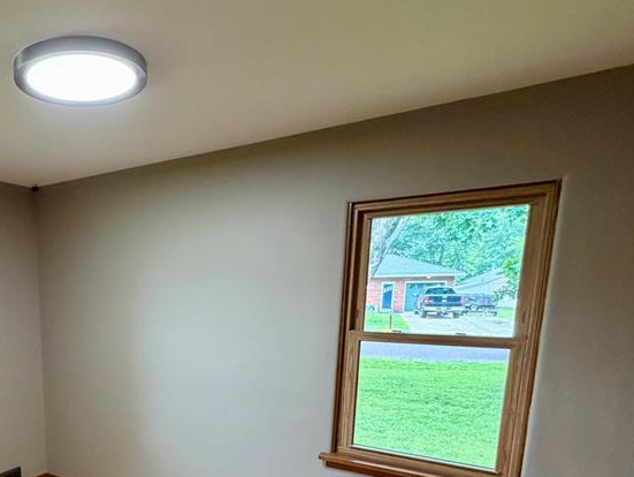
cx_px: 135
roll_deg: +0.9
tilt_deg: -10.1
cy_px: 371
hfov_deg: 62.1
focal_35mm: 26
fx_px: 477
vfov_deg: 50.4
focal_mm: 2.22
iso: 320
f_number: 2.2
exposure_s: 1/60
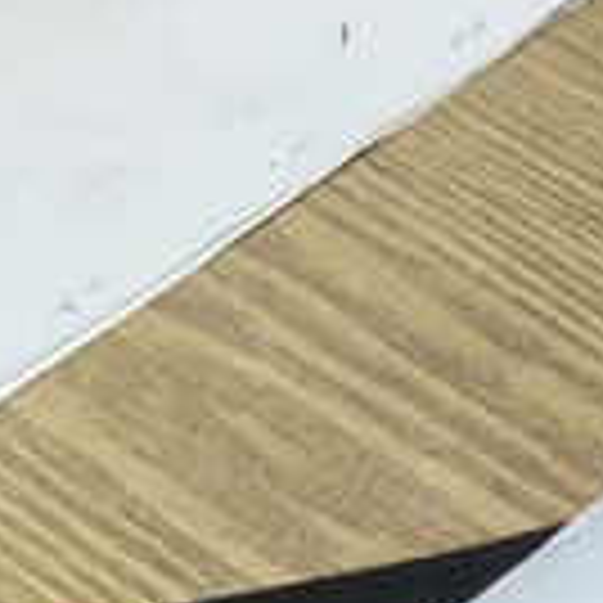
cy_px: 1858
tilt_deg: -59.3
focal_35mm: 175
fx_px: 3449
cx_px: 990
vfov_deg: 8.3
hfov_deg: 9.6
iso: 80
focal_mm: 4.25
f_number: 1.8
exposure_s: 1/120
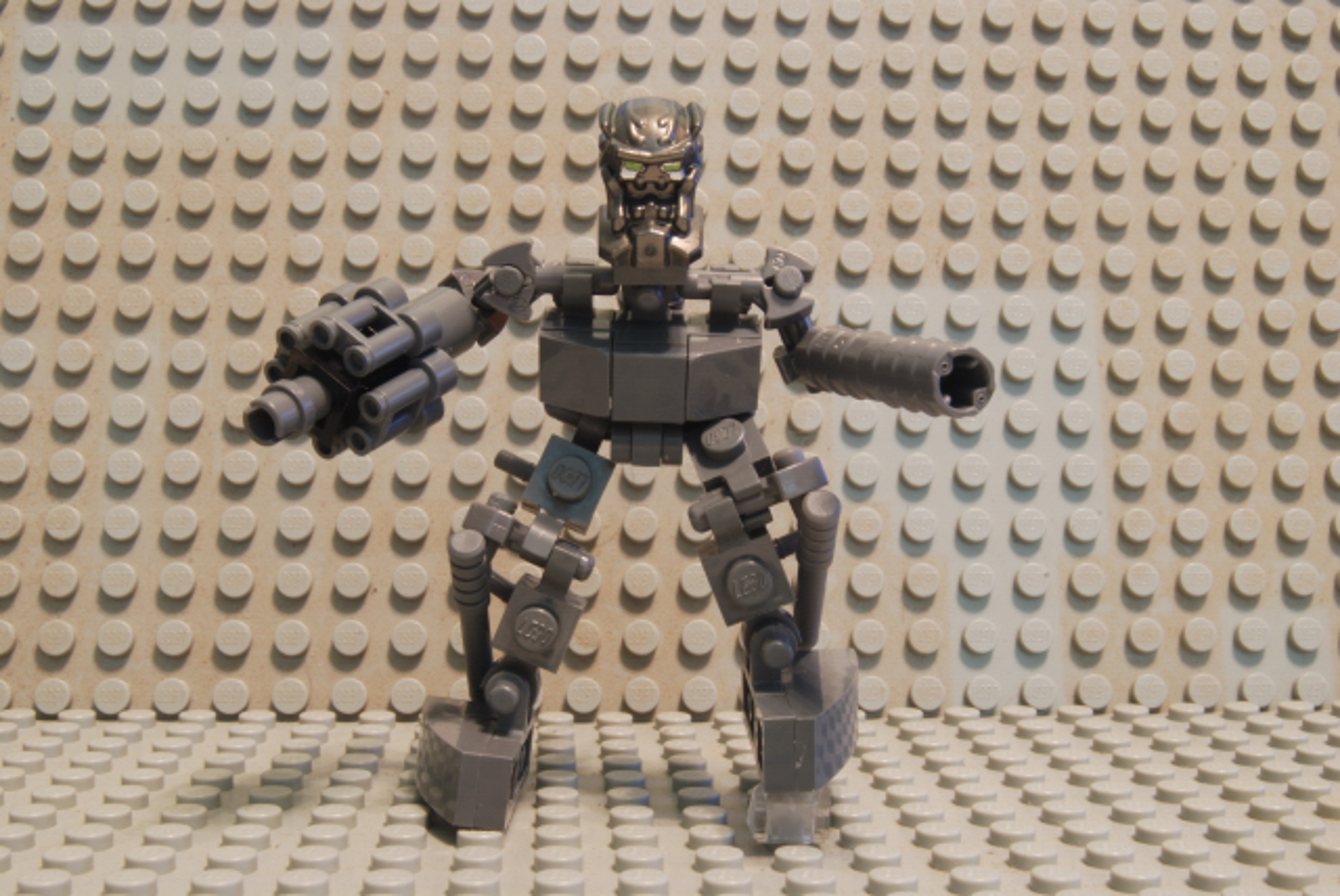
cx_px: 670
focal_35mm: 48
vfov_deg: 28.1
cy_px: 448
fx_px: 1788
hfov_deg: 41.1
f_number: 29
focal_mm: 32
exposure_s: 20
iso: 100
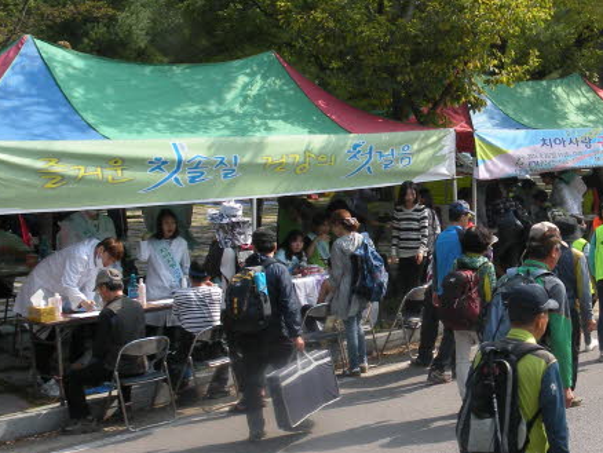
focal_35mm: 64
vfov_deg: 22.9
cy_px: 252
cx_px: 512
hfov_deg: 29.3
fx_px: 1115
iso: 64
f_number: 5.6
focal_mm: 5.8
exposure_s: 1/169
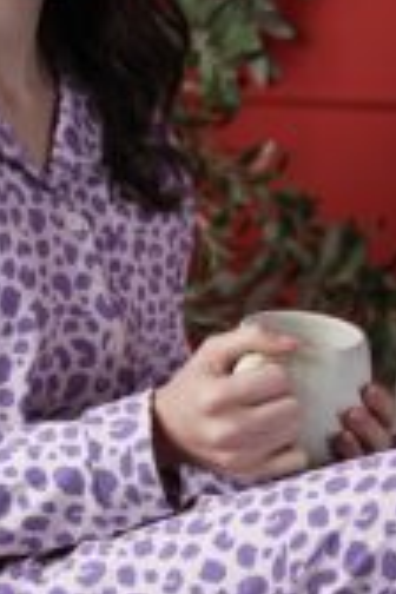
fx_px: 2211
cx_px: 148
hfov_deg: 10.2
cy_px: 239
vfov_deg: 15.3
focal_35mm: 134
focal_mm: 50
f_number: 4
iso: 100
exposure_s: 1/160
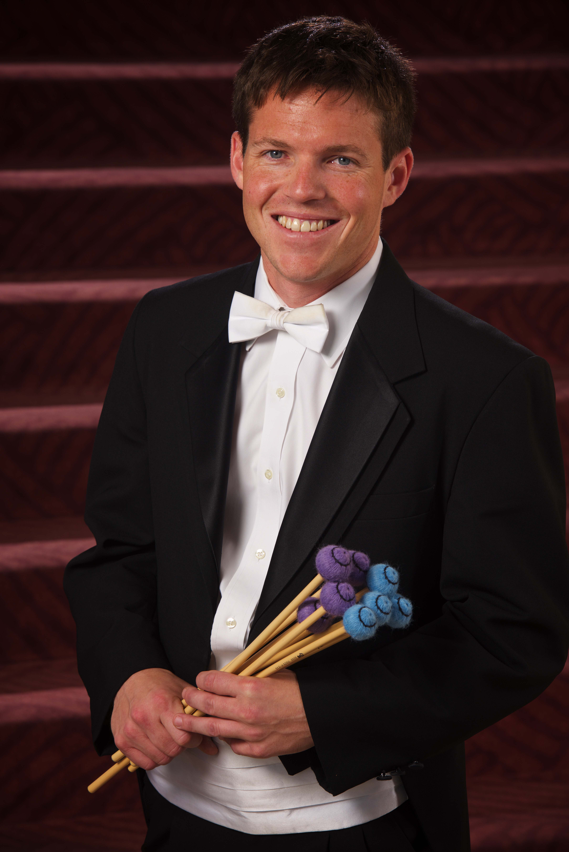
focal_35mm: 160
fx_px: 3790
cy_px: 426
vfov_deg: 12.8
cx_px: 284
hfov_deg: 8.6
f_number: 8
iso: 100
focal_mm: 160
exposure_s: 1/60
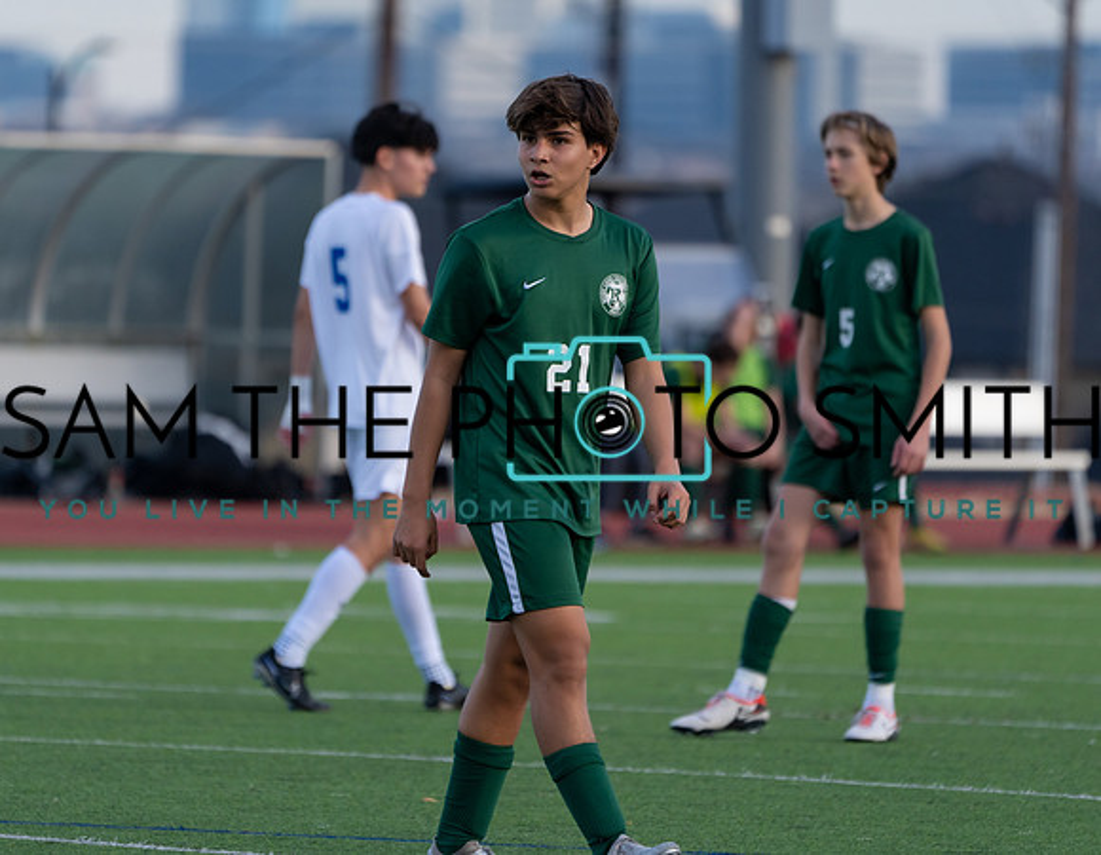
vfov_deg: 3.1
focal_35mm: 497
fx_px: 16007
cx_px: 515
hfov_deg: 3.9
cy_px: 374
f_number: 5.6
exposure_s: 1/1250
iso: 640
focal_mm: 400
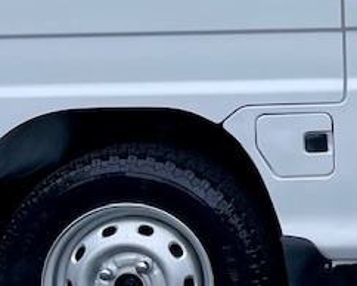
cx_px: 624
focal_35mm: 129
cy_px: -40
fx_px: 1364
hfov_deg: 13.5
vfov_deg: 11.8
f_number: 1.6
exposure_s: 1/1456
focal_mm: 5.1
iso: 32
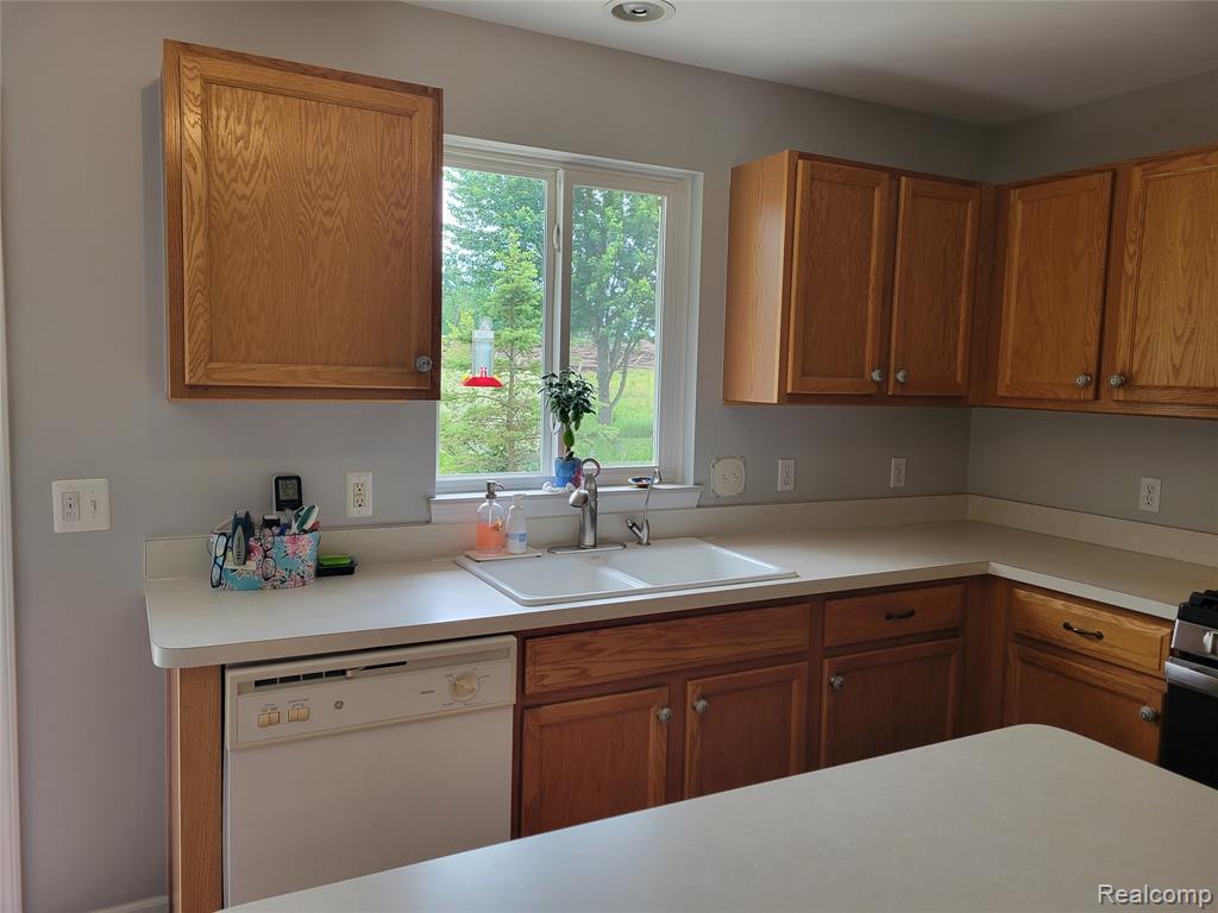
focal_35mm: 26
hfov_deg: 67.3
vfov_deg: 53.1
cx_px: 609
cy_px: 456
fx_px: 915
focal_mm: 5.4
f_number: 1.8
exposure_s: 1/120
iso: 64
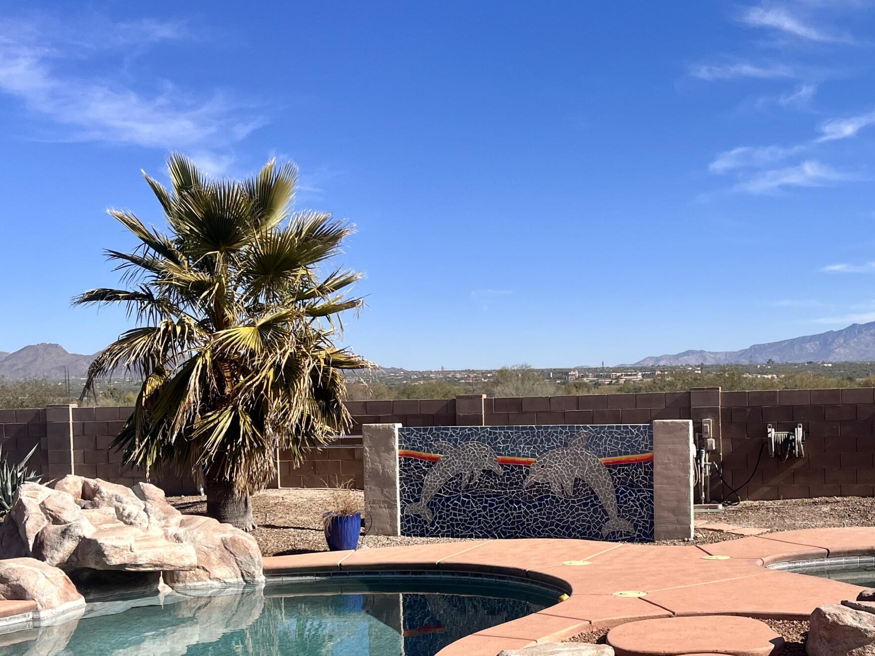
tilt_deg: -0.8
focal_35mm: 44
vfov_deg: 32.7
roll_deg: +2.0
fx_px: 1112
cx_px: 591
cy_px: 415
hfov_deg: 42.3
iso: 50
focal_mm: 5.1
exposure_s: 1/4310
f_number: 1.6
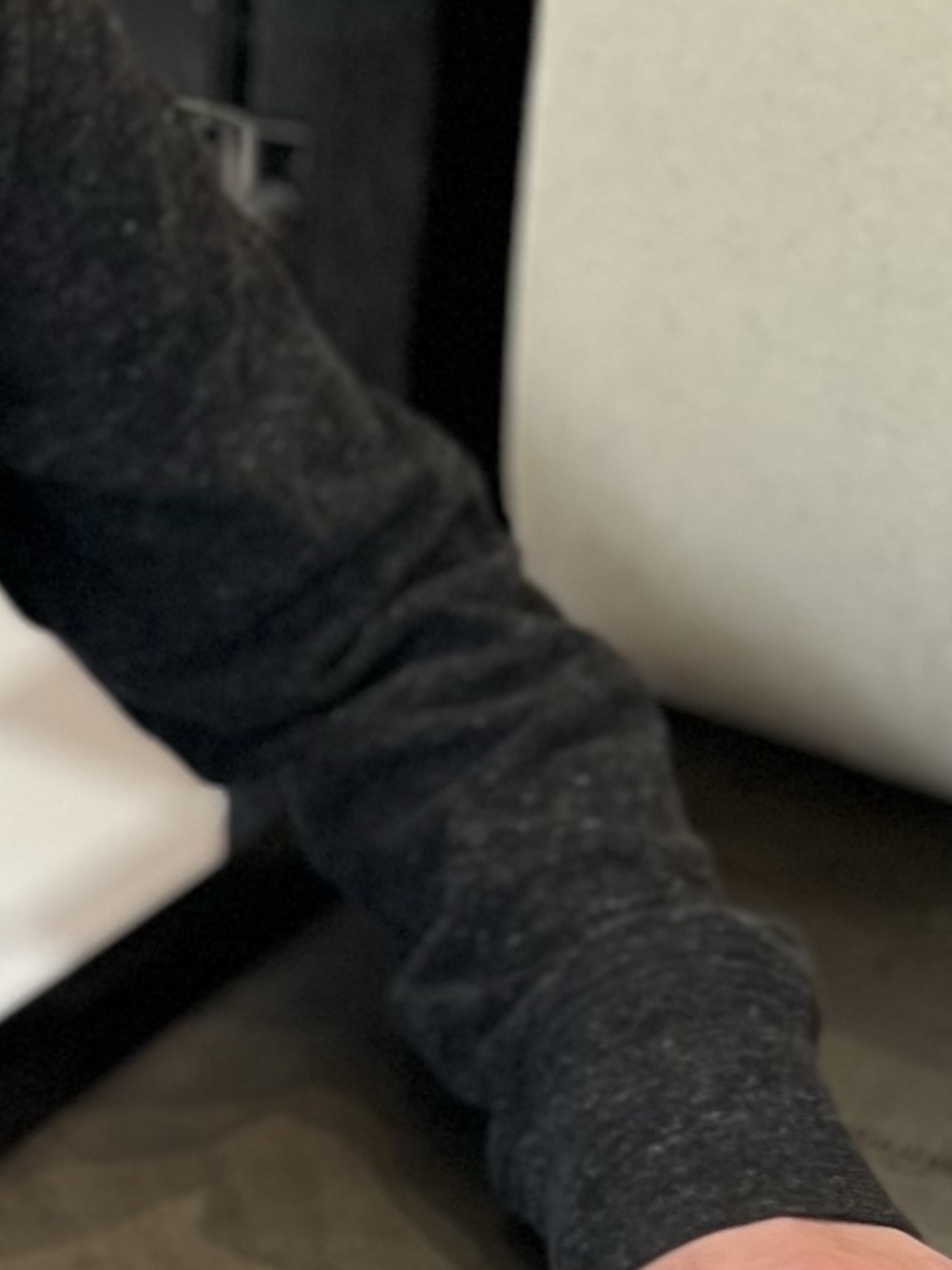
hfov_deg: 12.3
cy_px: 974
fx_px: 4327
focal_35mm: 118
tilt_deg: -31.2
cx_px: -127
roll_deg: -1.4
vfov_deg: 16.6
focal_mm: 5.7
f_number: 1.5
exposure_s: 1/120
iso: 100
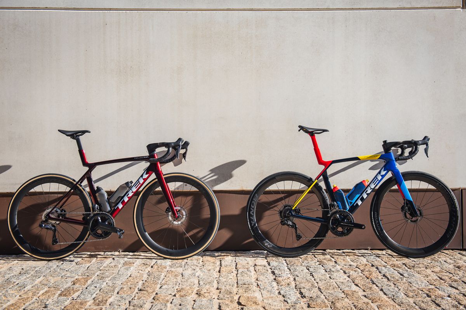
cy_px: 152
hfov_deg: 46.9
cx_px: 240
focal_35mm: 42
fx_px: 537
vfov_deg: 32.3
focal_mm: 40
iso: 200
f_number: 5.6
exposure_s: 1/1000
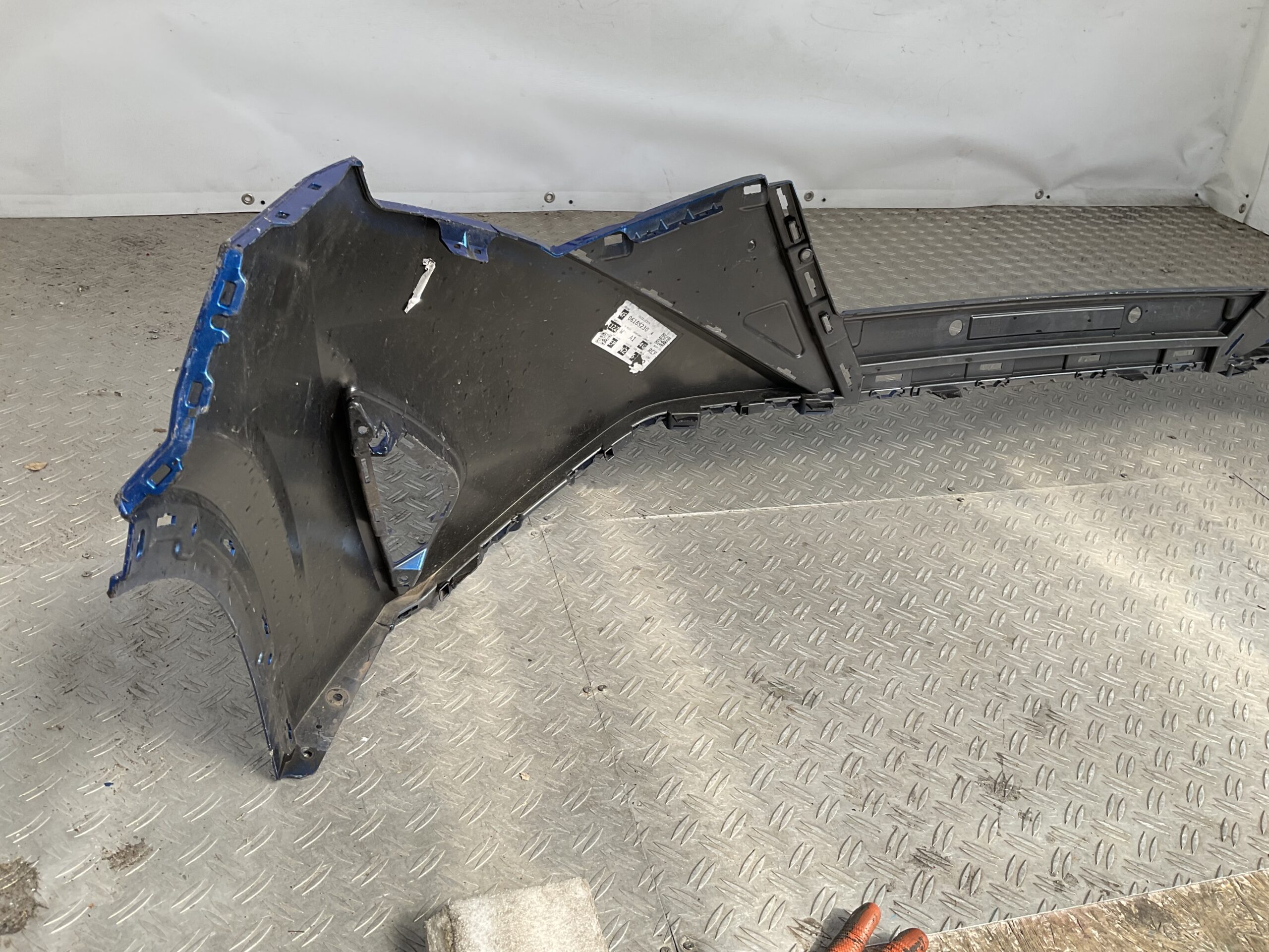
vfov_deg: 48.2
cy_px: 476
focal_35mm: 29
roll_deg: -6.8
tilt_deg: -30.2
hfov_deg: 61.7
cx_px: 634
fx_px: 1063
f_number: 1.8
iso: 16
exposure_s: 1/422
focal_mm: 3
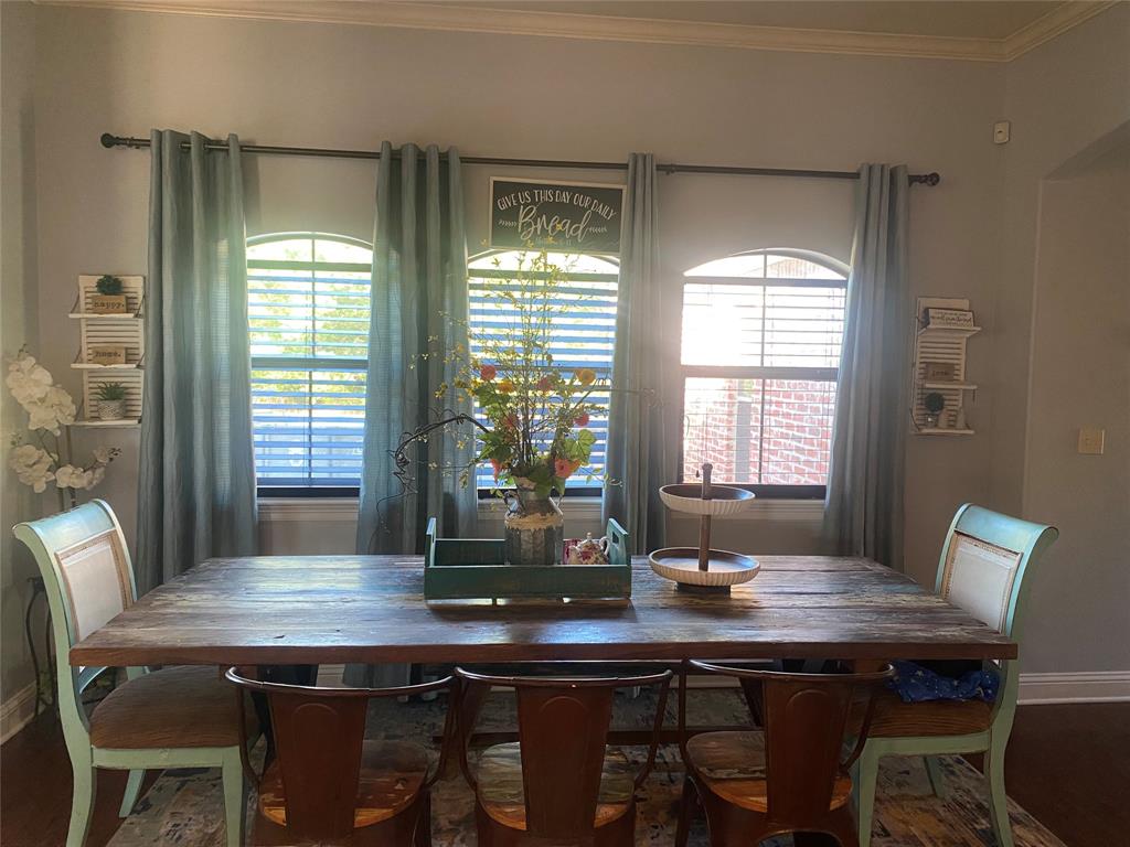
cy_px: 424
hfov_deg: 67.3
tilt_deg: -4.0
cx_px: 565
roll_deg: -0.9
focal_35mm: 26
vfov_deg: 53.1
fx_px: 849
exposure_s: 1/60
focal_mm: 4.25
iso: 200
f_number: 1.8
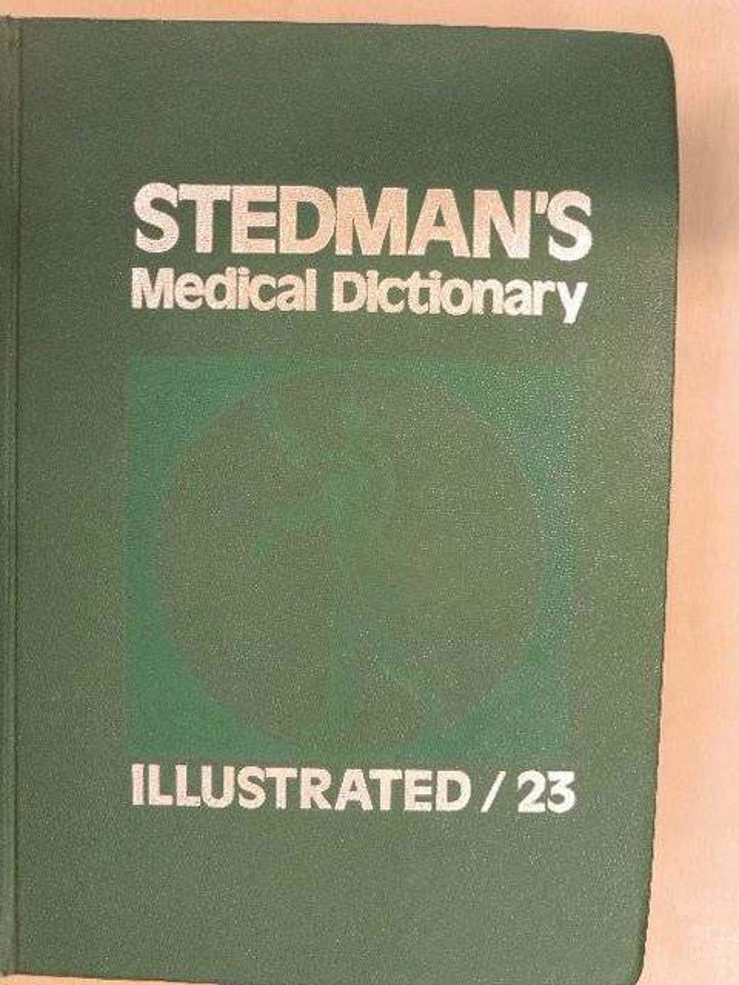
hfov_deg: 30.9
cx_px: 370
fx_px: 1338
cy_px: 492
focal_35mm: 47
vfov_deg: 40.4
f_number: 3.5
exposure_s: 1/15
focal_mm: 8.3
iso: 400
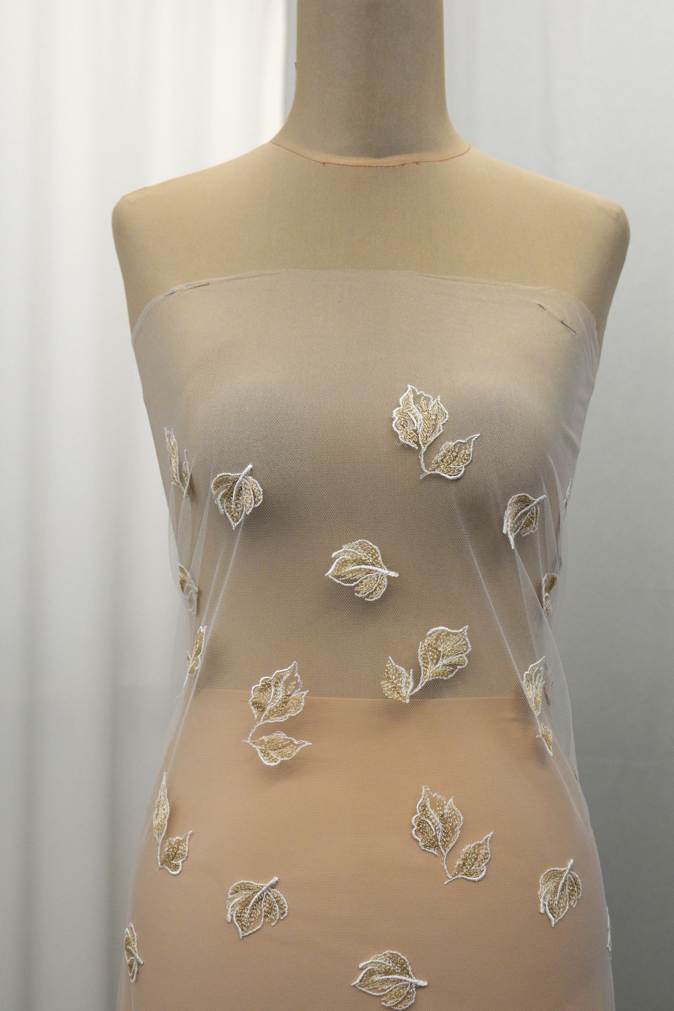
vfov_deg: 37.9
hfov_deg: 25.8
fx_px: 1474
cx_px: 337
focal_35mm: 52
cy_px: 506
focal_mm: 35
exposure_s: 1/100
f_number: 5
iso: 400
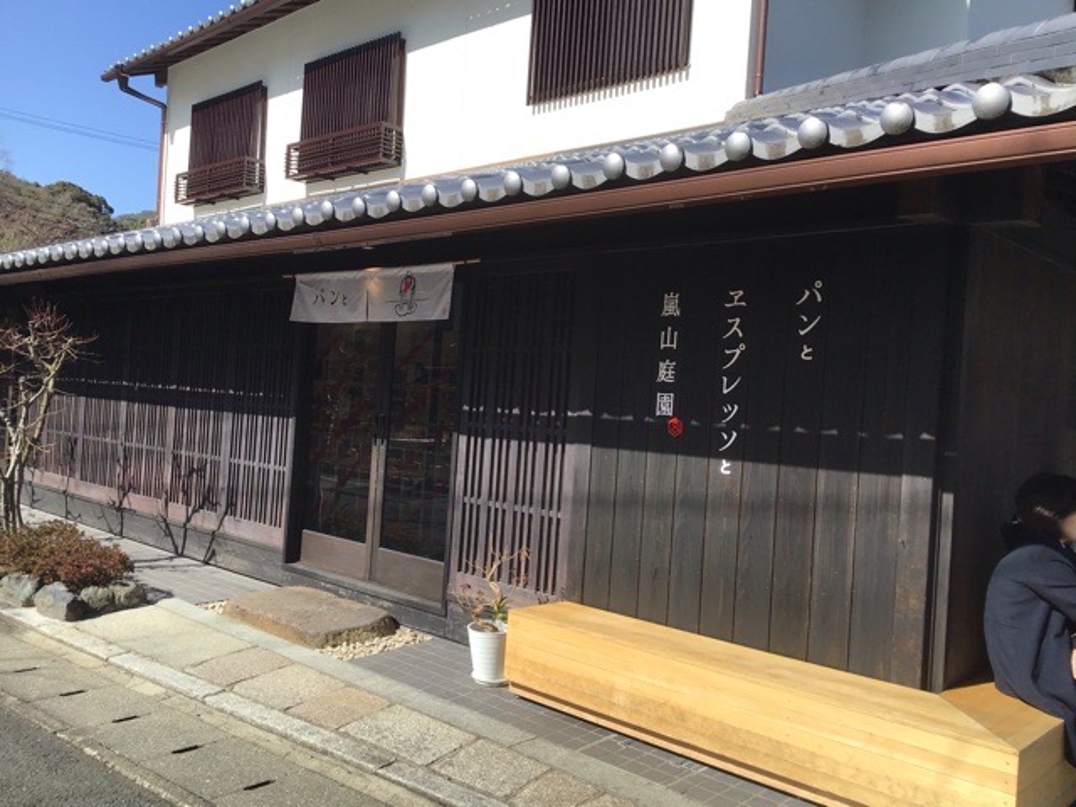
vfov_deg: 45.4
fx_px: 964
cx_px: 538
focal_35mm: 31
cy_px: 404
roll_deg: -3.2
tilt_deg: -0.6
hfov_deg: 58.4
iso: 25
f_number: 2.4
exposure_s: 1/947
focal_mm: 3.3
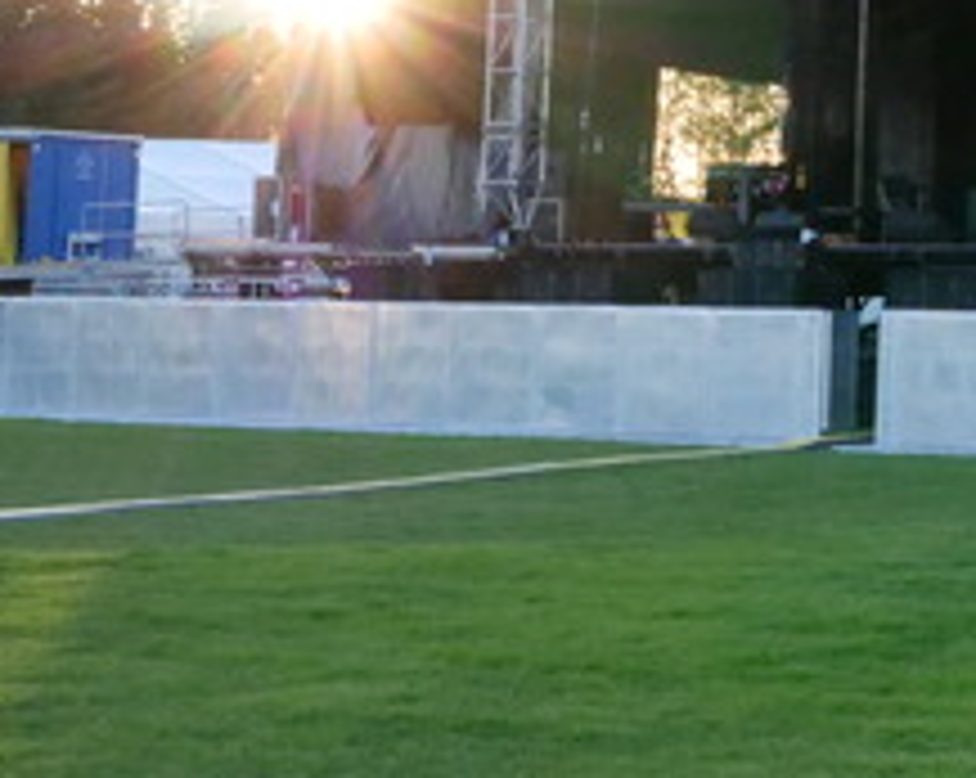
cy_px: -7
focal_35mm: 94
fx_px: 2712
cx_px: 1273
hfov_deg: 18.9
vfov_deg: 16.0
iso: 6400
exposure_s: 1/800
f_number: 11
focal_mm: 18
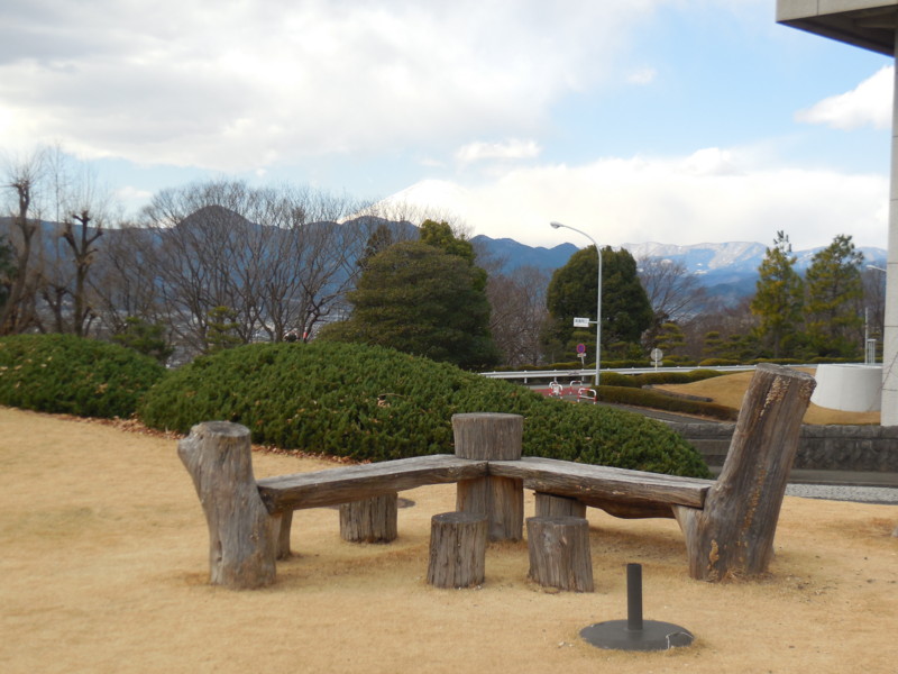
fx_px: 1375
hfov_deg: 36.2
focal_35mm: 53
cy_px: 337
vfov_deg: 27.5
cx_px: 449
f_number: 4
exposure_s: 1/500
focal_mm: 9.4
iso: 125
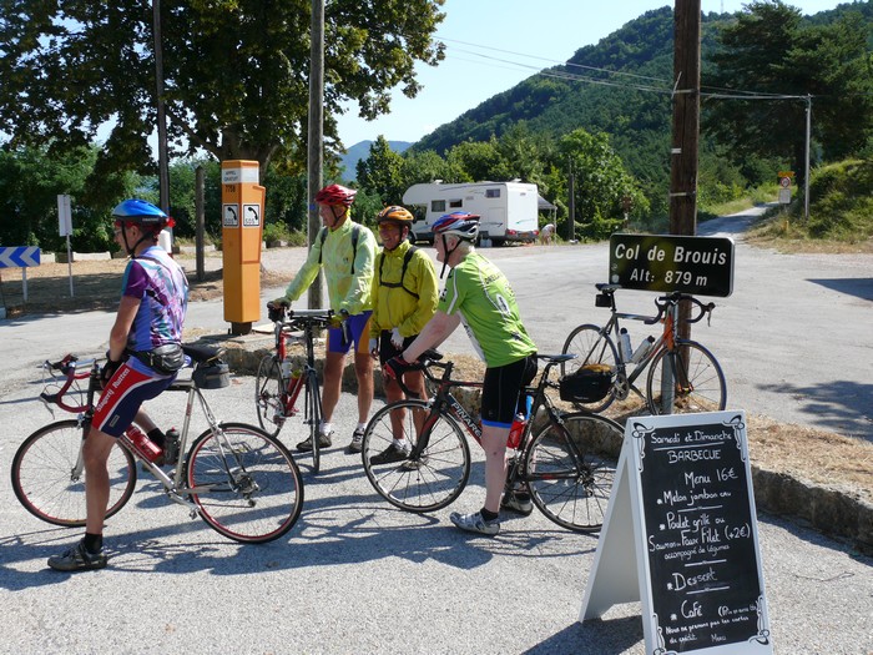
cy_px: 328
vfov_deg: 40.7
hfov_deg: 52.6
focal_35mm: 35
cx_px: 436
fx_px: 883
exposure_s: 1/320
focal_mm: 7.4
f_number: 5.6
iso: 100
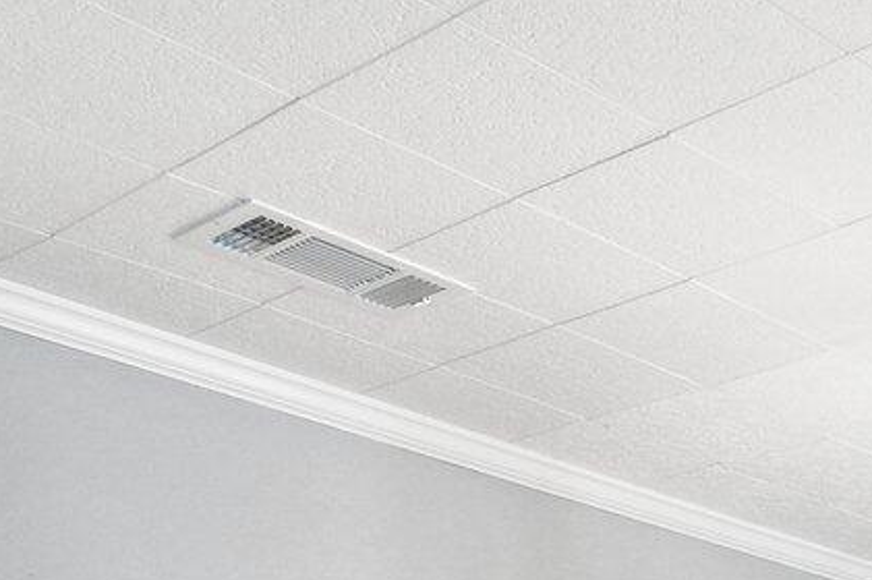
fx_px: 1814
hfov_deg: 23.7
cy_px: 1045
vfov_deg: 15.6
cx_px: 1150
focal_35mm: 75
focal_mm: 15.4
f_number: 8
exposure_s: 1/15
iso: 2500
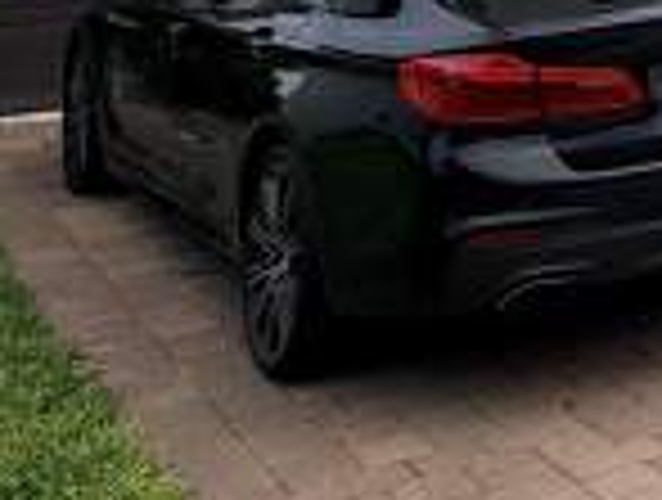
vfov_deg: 16.7
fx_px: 1457
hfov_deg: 16.9
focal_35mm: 76
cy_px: -351
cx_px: 1405
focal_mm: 2.22
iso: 20
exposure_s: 1/1534
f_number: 2.2
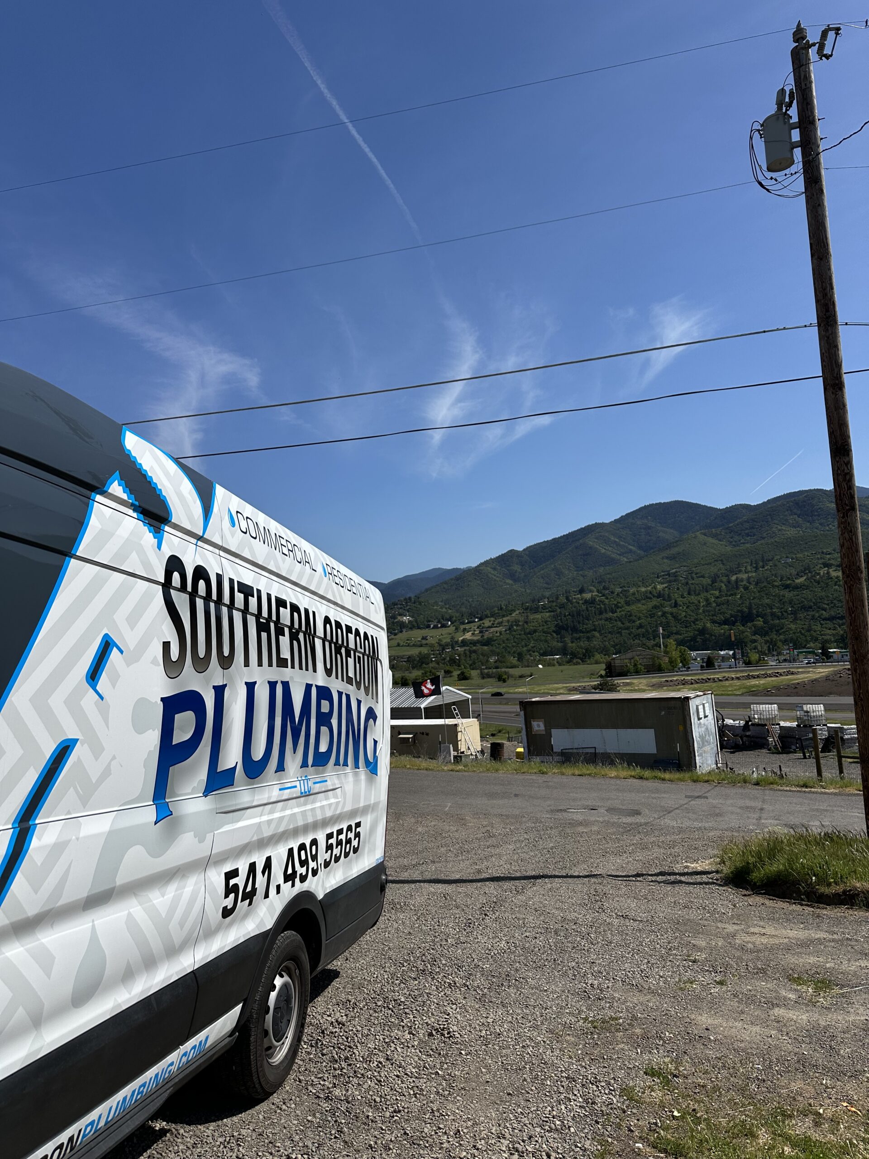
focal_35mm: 24
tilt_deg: +4.7
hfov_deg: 56.8
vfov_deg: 71.6
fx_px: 803
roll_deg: +3.8
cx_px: 434
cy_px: 580
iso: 80
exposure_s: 1/9709
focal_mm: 6.86
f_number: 1.78
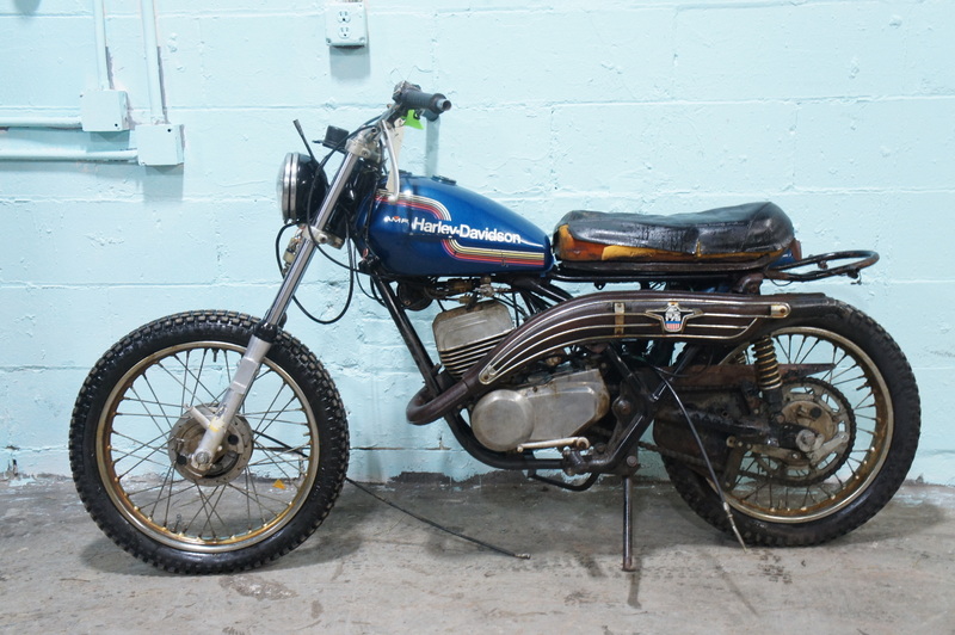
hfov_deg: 48.0
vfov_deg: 33.0
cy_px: 318
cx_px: 478
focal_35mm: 40
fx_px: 1073
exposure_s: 1/20
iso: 1600
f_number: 7.1
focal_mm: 27
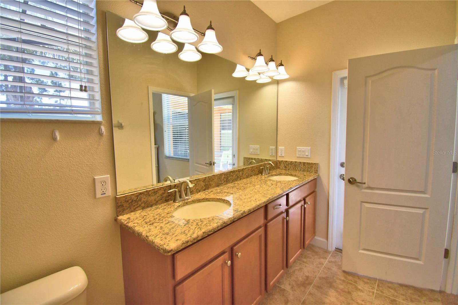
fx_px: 191
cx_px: 229
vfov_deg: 77.3
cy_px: 152
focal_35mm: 15
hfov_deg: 100.4
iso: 280
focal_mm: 10
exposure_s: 1/125
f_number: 4.5
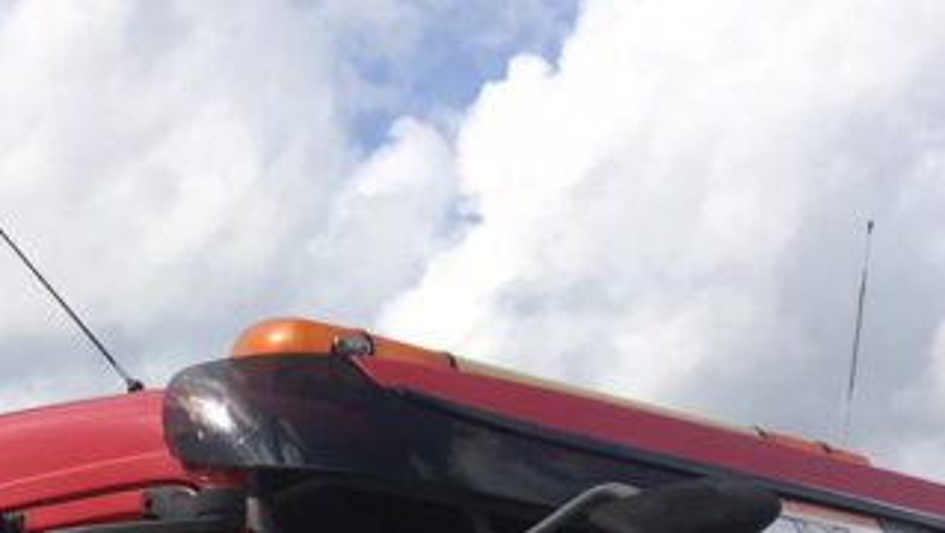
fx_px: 2558
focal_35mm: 102
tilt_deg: -4.0
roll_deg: -3.0
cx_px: -136
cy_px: 1142
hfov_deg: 19.9
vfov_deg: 10.7
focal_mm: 4.15
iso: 32
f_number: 2.2
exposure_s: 1/2198
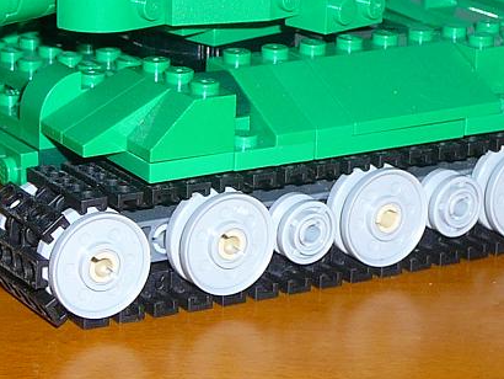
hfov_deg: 14.3
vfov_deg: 10.7
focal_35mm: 138
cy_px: 71
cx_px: 246
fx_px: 2010
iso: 80
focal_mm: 8.2
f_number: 3.5
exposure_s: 1/30
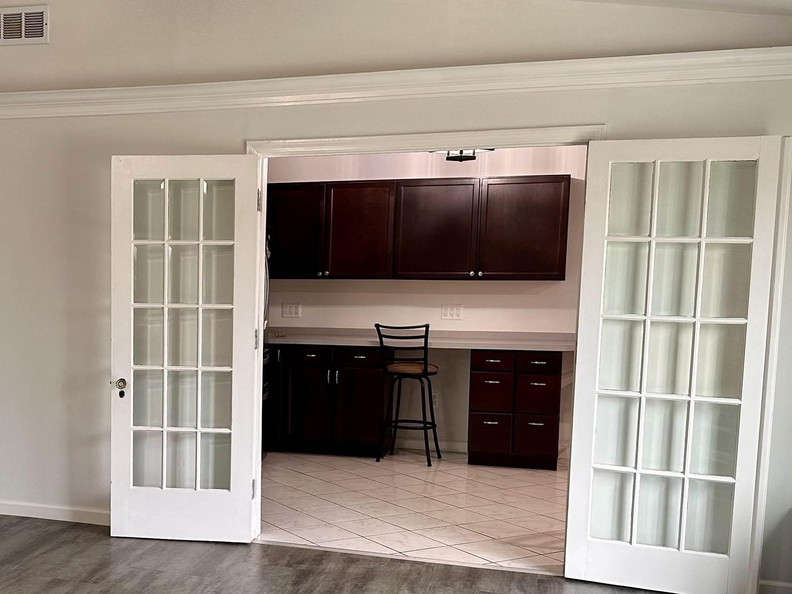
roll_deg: -0.3
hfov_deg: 41.3
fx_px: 1007
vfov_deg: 32.7
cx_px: 169
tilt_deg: -6.0
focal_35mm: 44
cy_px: 376
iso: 160
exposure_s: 1/60
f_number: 1.78
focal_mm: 6.86
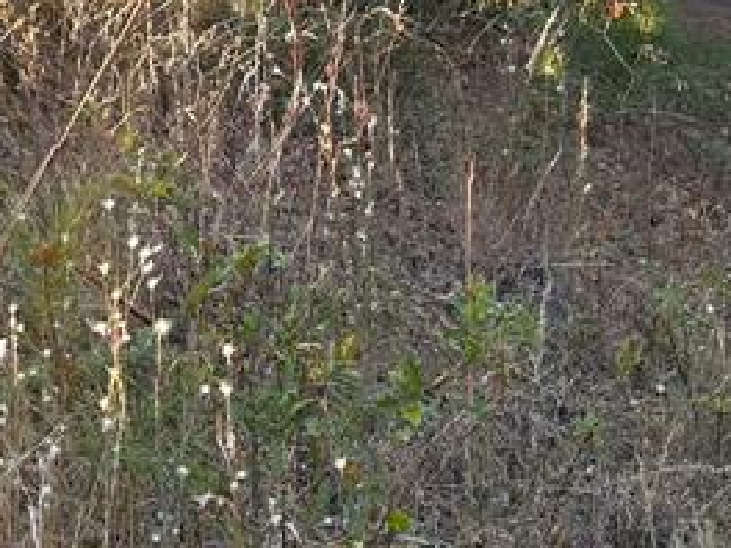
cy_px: 329
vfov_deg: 15.9
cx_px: -111
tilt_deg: -13.8
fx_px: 1964
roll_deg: +3.8
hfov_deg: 20.0
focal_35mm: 93
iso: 64
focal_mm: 6.86
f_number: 1.78
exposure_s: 1/160
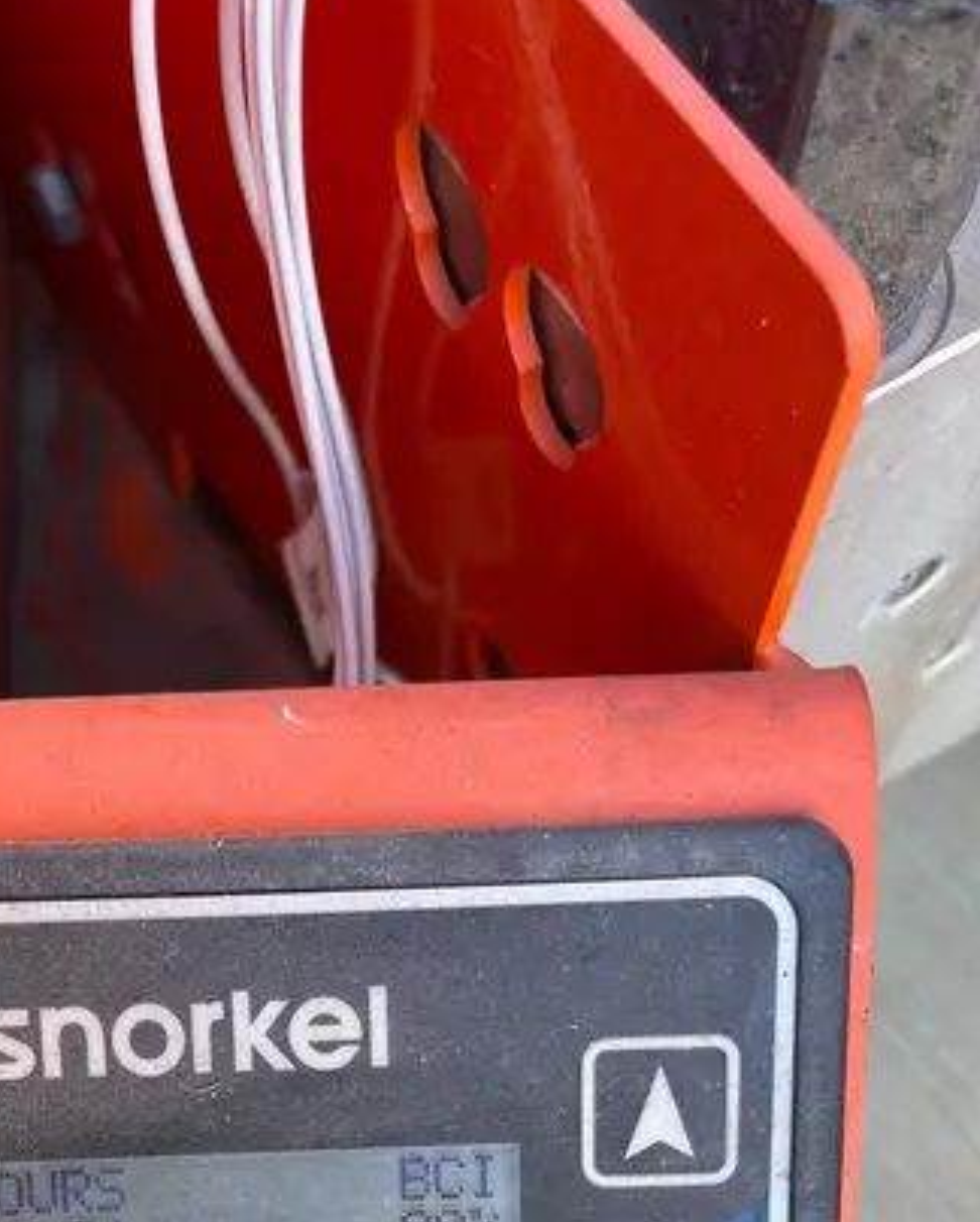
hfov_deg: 32.5
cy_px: 1075
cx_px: 315
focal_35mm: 46
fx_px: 1665
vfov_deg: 37.9
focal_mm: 5.1
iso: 40
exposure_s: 1/229
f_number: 1.6
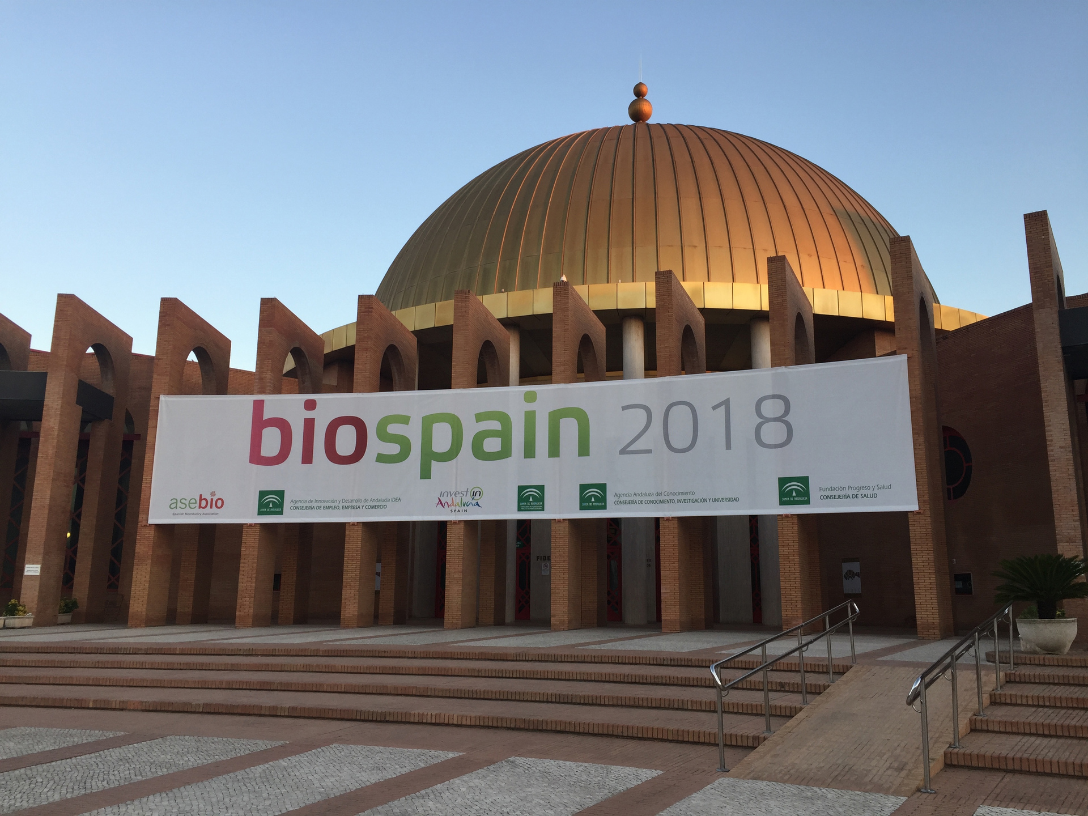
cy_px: 408
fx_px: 911
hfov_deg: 61.7
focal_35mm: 29
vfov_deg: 48.2
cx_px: 544
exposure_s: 1/158
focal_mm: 4.15
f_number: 2.2
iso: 32
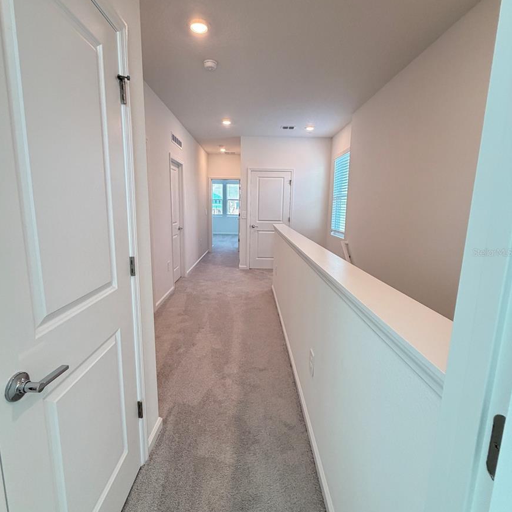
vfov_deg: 84.0
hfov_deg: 84.0
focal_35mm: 17
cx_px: 250
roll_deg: -1.2
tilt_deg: -9.2
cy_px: 252
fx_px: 284
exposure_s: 1/120
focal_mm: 2.22
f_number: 2.2
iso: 250
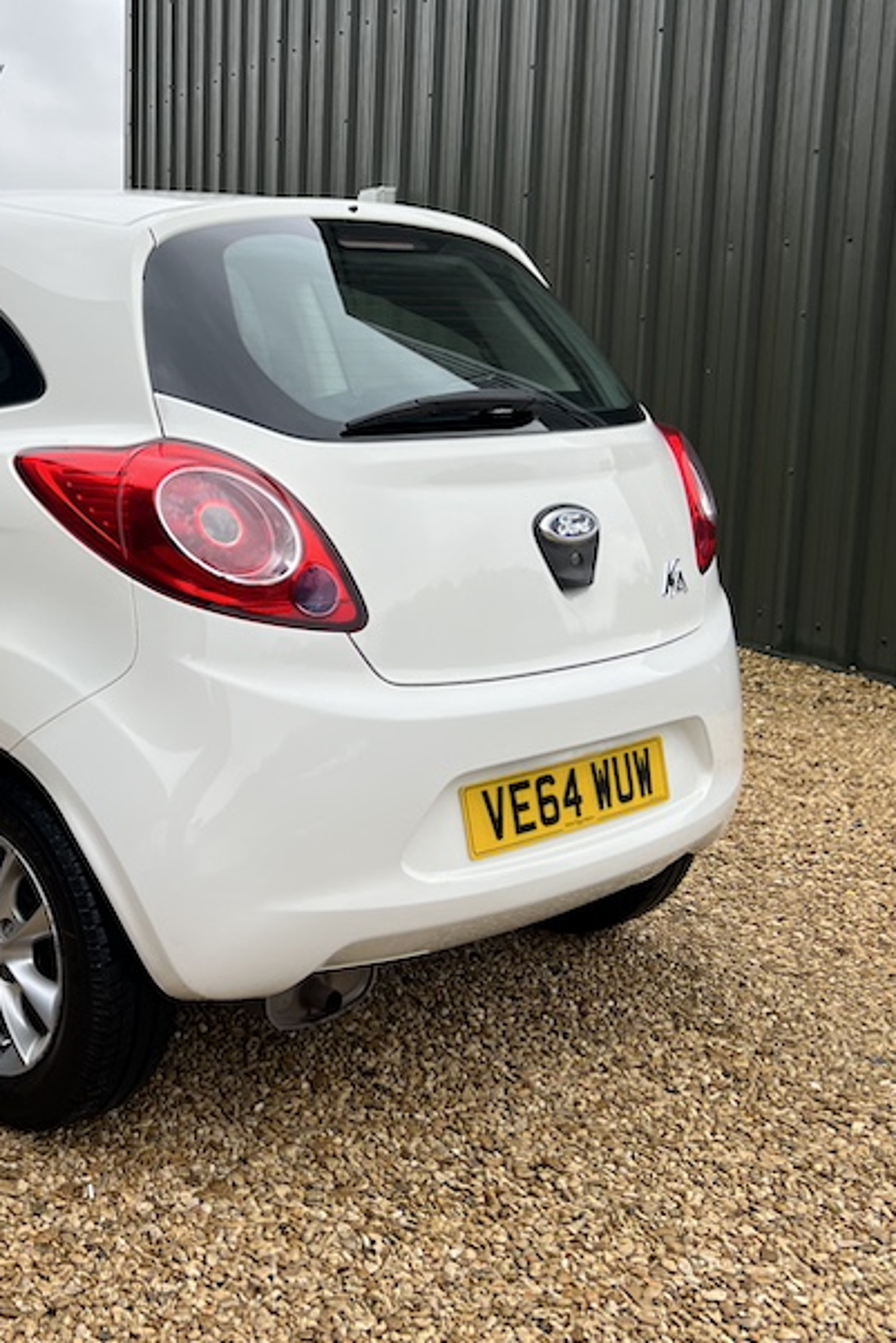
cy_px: 635
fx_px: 1679
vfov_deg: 43.6
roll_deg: -0.5
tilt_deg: -11.3
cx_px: 123
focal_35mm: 45
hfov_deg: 28.9
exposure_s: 1/216
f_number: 1.5
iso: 40
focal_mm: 5.7
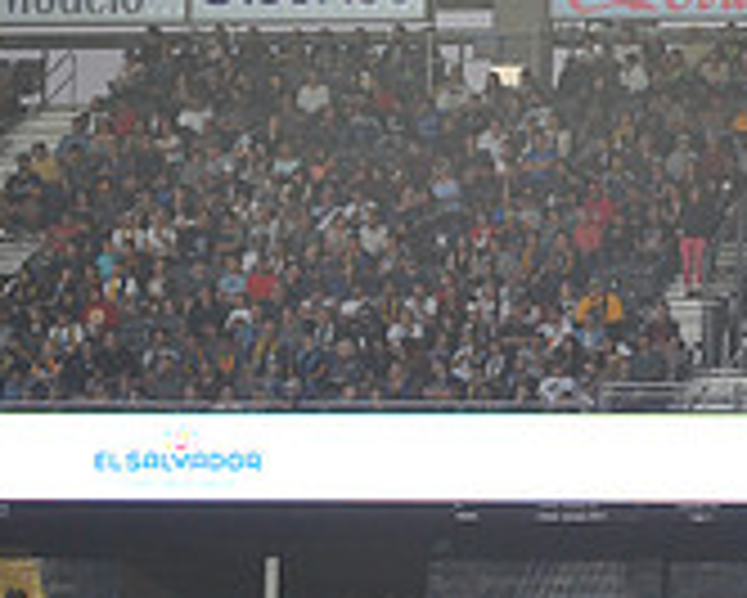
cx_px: 963
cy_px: 450
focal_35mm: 394
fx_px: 8716
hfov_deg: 4.9
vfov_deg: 3.9
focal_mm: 120
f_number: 2.8
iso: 1250
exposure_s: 1/1000
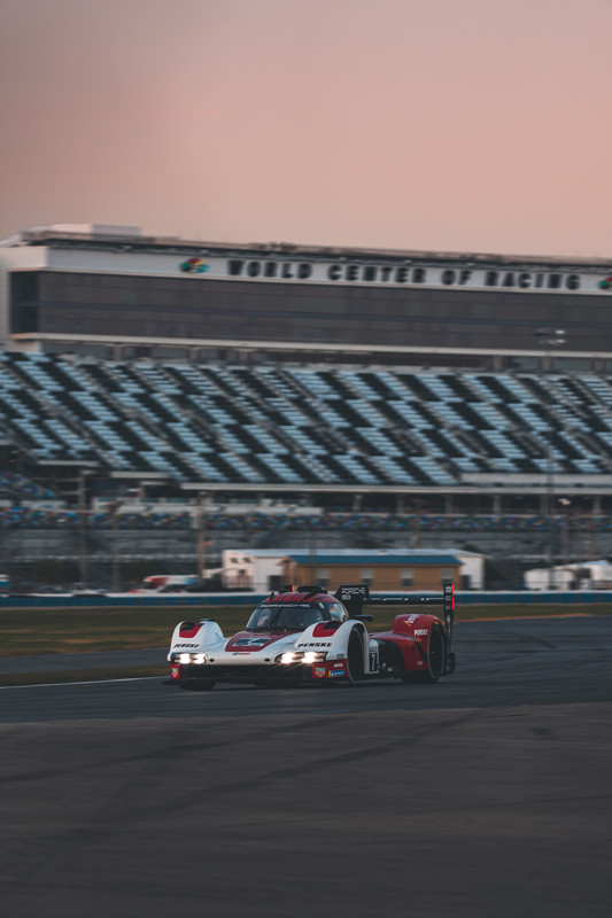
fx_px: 6377
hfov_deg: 5.5
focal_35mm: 250
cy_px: 459
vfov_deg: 8.2
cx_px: 306
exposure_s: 1/125
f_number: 5.6
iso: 100
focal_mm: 250
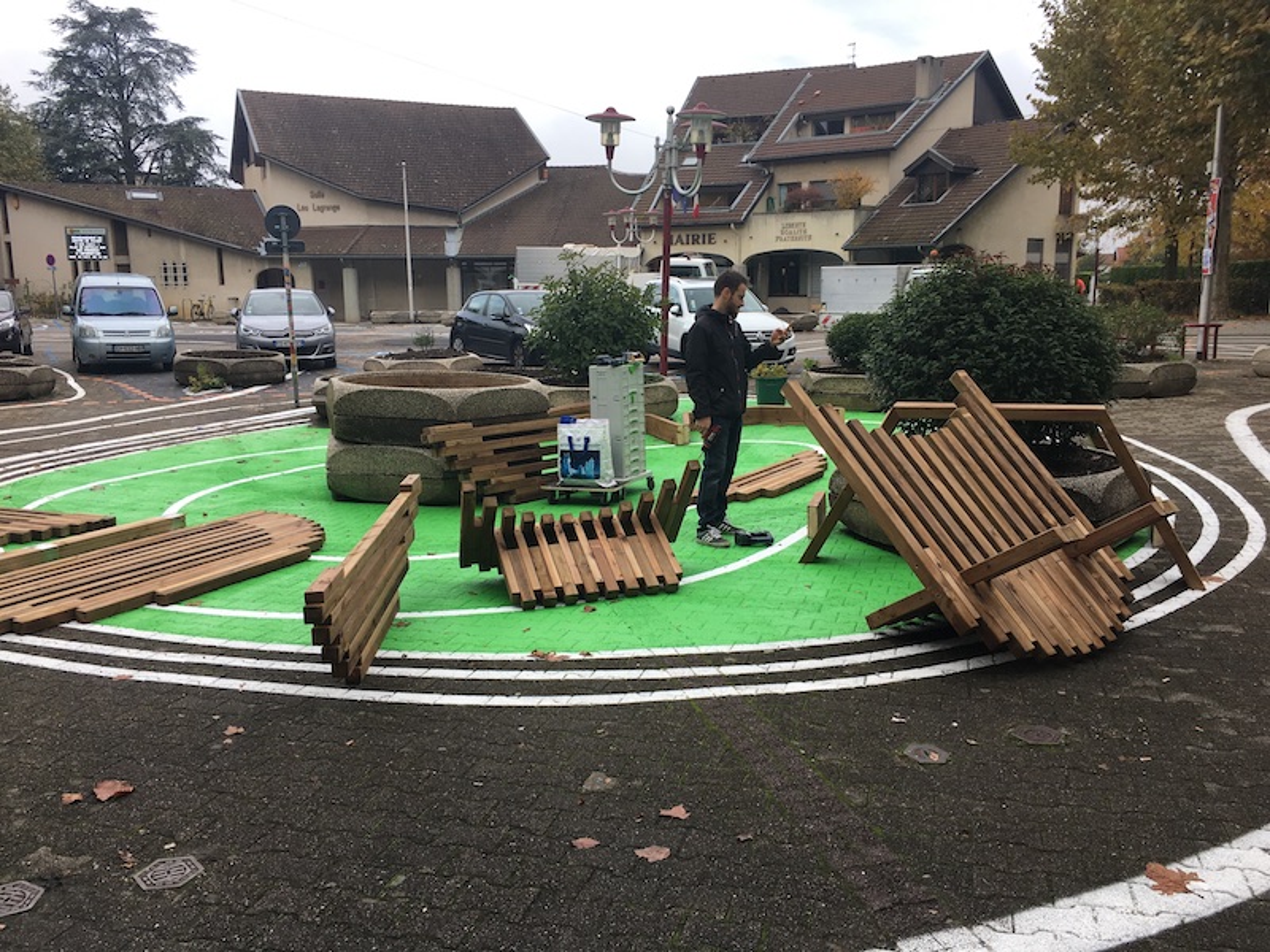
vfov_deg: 48.2
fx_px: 1064
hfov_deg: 61.7
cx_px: 635
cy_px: 476
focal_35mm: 29
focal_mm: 4.15
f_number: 2.2
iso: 25
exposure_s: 1/381
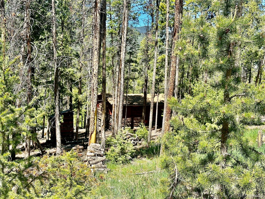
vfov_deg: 30.3
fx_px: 367
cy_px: 100
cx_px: 132
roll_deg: -3.4
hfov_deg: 39.7
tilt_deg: -5.7
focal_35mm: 48
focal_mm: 6.86
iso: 64
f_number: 1.78
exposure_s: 1/1848
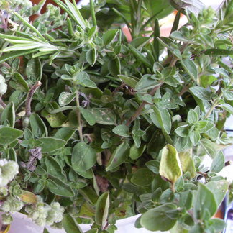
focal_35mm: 42
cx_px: 82
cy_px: 118
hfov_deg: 39.7
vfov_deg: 40.0
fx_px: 320
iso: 200
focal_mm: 6.3
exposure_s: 1/30
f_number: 2.8
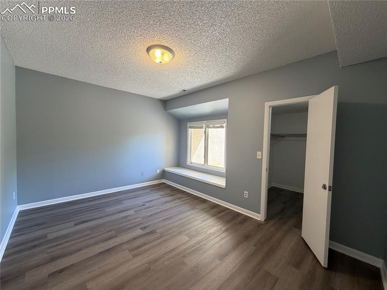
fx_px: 156
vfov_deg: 85.6
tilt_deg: -1.9
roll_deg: -1.6
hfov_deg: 102.1
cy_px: 145
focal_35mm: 14
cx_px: 194
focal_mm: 2.22
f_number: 2.2
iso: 200
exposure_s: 1/120
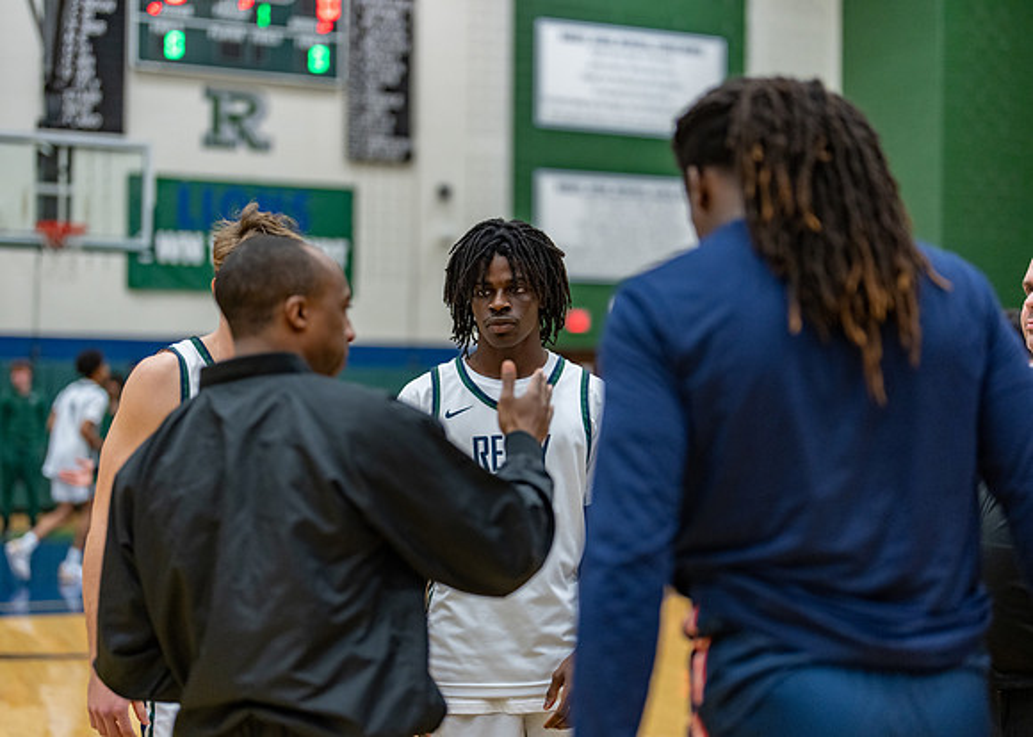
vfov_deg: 26.3
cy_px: 368
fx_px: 1579
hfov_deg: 36.2
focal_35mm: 54
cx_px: 516
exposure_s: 1/1000
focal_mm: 50
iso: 1000
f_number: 1.2
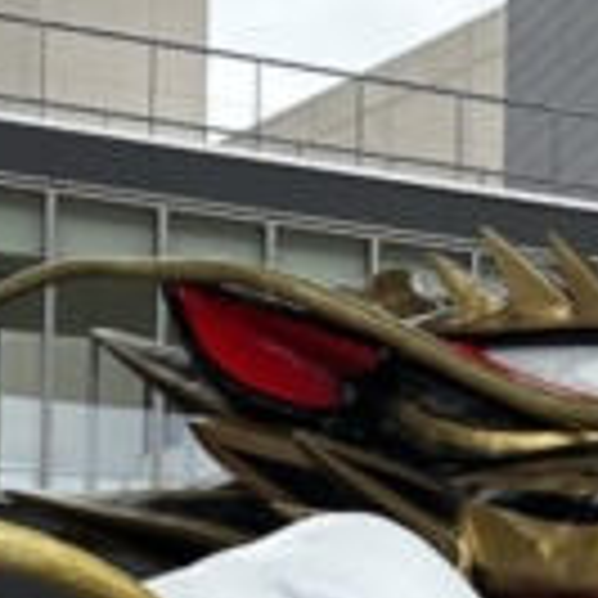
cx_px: 328
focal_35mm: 111
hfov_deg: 15.7
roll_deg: -0.6
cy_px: 922
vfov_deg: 14.5
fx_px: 2169
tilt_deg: +0.9
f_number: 1.5
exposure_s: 1/1124
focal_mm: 5.7
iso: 50
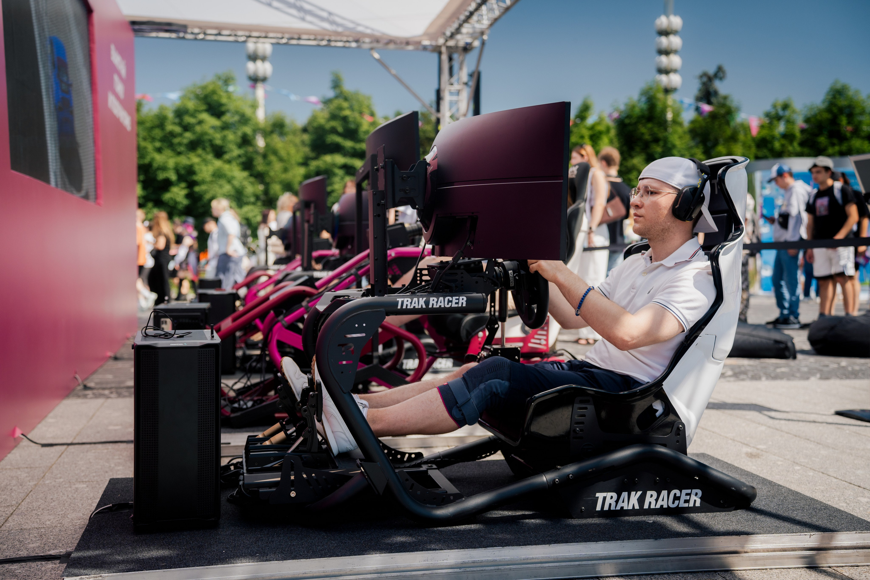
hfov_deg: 46.5
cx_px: 435
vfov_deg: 32.0
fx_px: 1012
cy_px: 290
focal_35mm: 42
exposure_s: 1/800
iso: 100
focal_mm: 41
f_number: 2.8
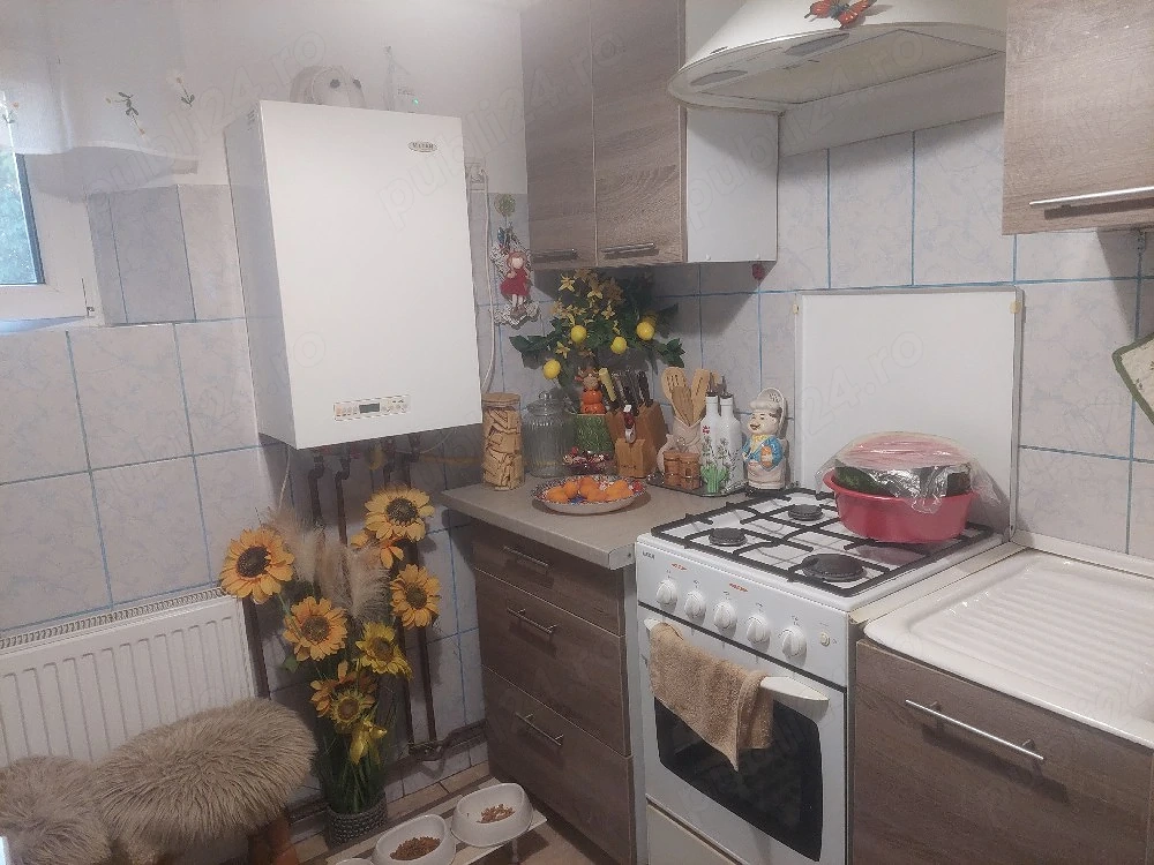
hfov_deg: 69.4
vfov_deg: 54.9
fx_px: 833
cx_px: 577
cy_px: 432
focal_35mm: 25
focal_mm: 5.23
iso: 200
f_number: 1.8
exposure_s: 1/50
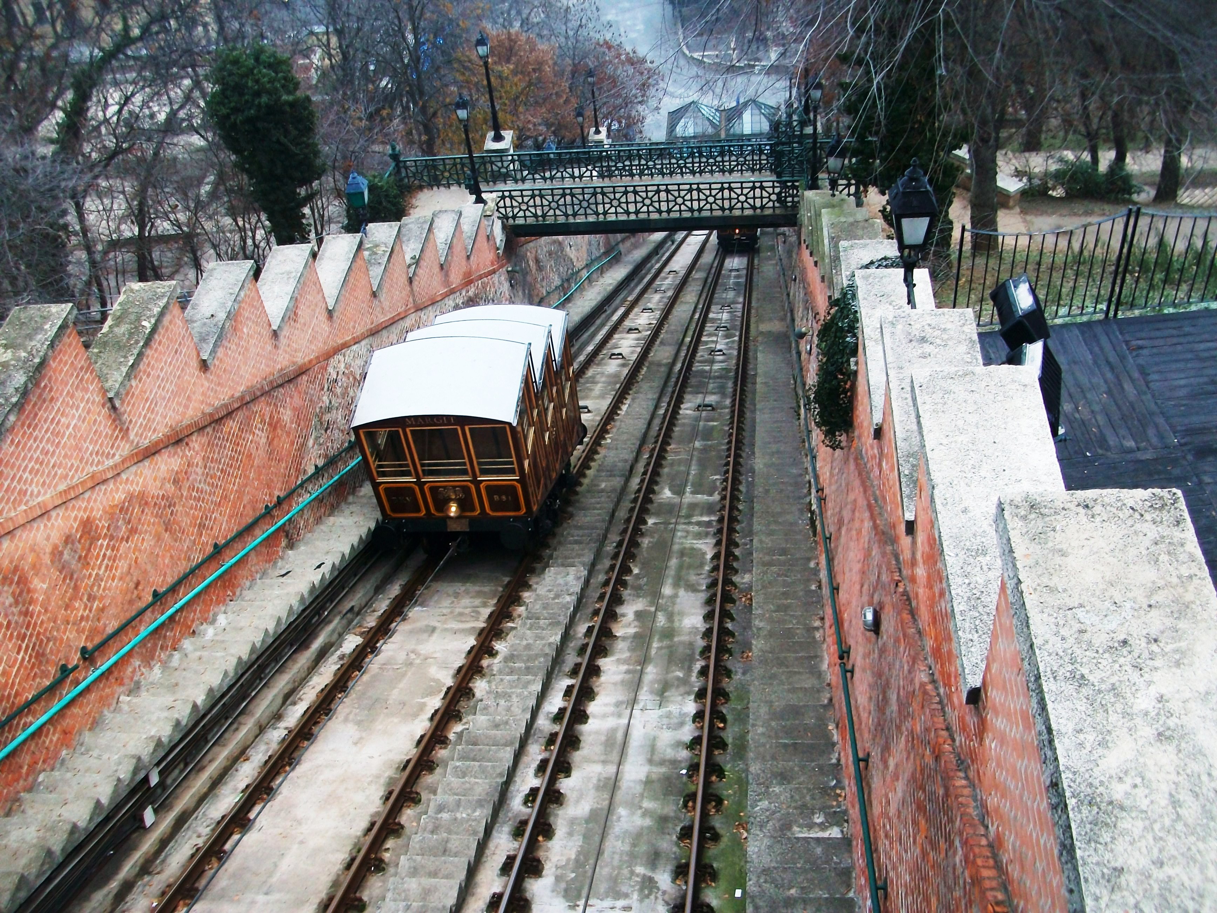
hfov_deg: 54.0
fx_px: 1195
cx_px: 608
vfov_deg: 41.8
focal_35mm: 34
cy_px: 456
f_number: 2.8
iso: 80
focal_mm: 5.7
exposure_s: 1/100
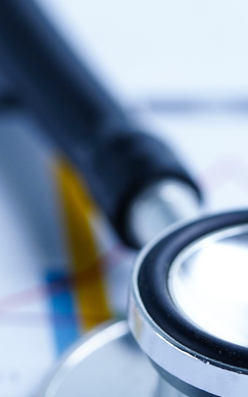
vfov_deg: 6.0
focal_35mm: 350
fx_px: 3784
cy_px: 254
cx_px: -64
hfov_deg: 3.7
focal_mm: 90
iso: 500
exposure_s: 1/100
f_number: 4.5
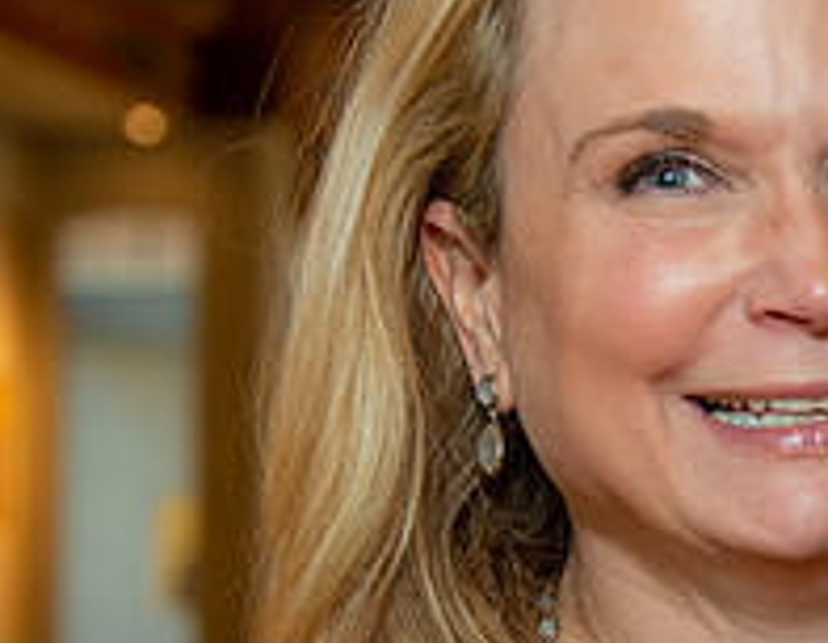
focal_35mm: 117
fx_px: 2835
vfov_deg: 12.8
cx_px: 942
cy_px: 601
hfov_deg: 16.1
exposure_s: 1/100
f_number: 3.2
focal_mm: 36
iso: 1000
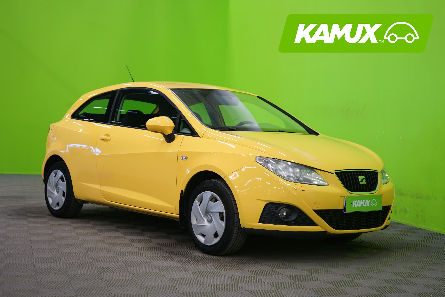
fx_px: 680
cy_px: 148
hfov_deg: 36.2
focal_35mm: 55
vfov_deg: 24.6
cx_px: 222
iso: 400
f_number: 5
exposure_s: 1/10
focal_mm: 55
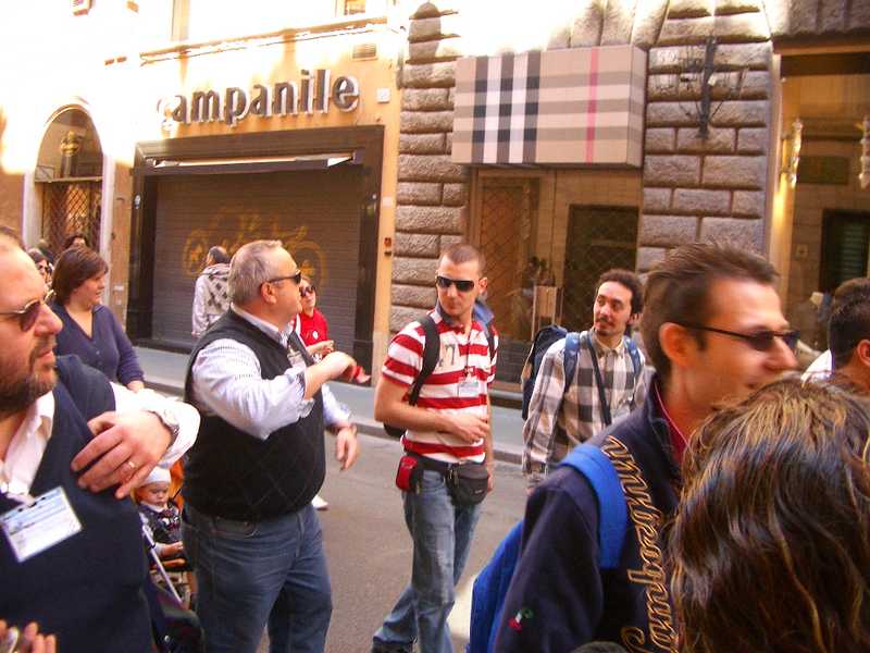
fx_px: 880
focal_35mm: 35
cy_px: 326
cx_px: 435
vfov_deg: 40.7
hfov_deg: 52.6
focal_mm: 5.8
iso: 100
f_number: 2.6
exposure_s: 1/100
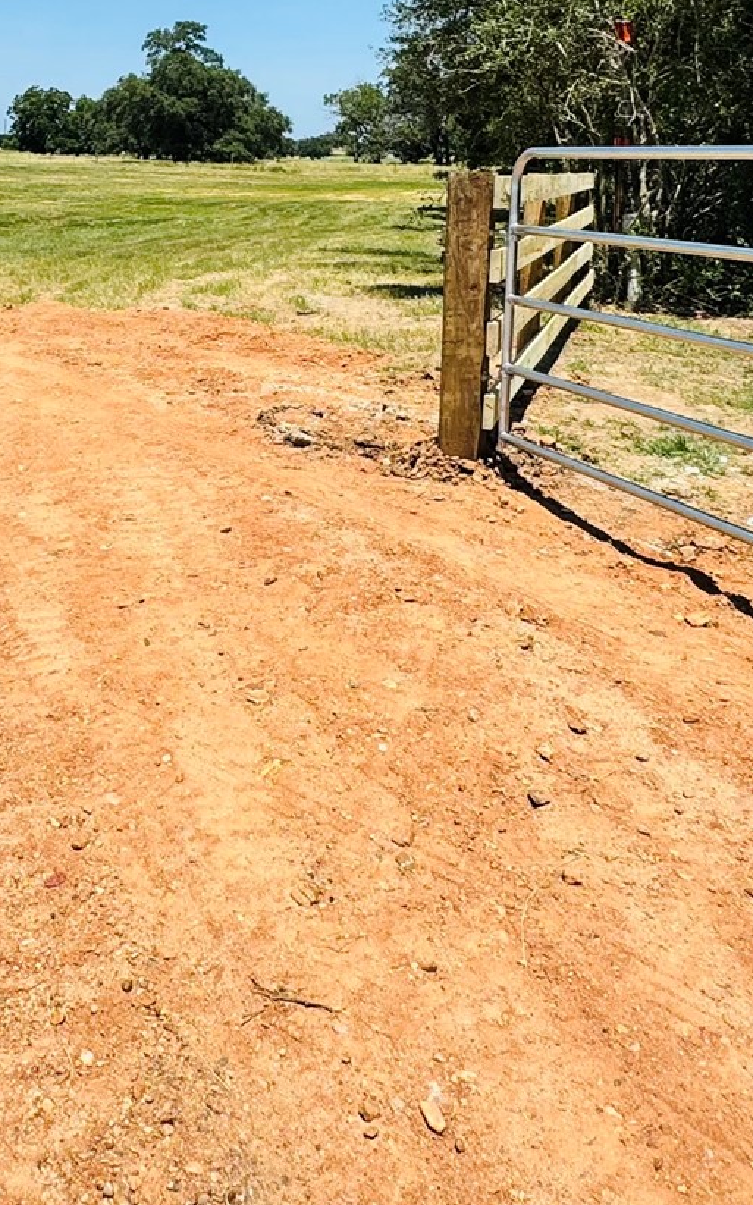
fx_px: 1215
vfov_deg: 50.2
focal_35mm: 37
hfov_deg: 33.5
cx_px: 160
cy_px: 279
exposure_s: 1/2342
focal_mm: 2.22
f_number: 2.2
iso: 40
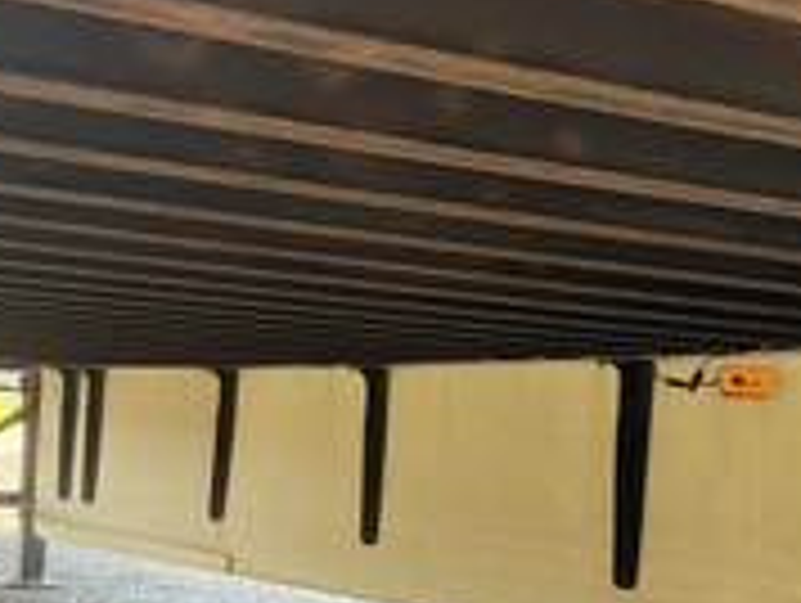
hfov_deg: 29.7
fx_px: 1506
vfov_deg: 22.5
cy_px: 432
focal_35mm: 65
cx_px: 328
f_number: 1.8
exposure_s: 1/122
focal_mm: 3
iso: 64
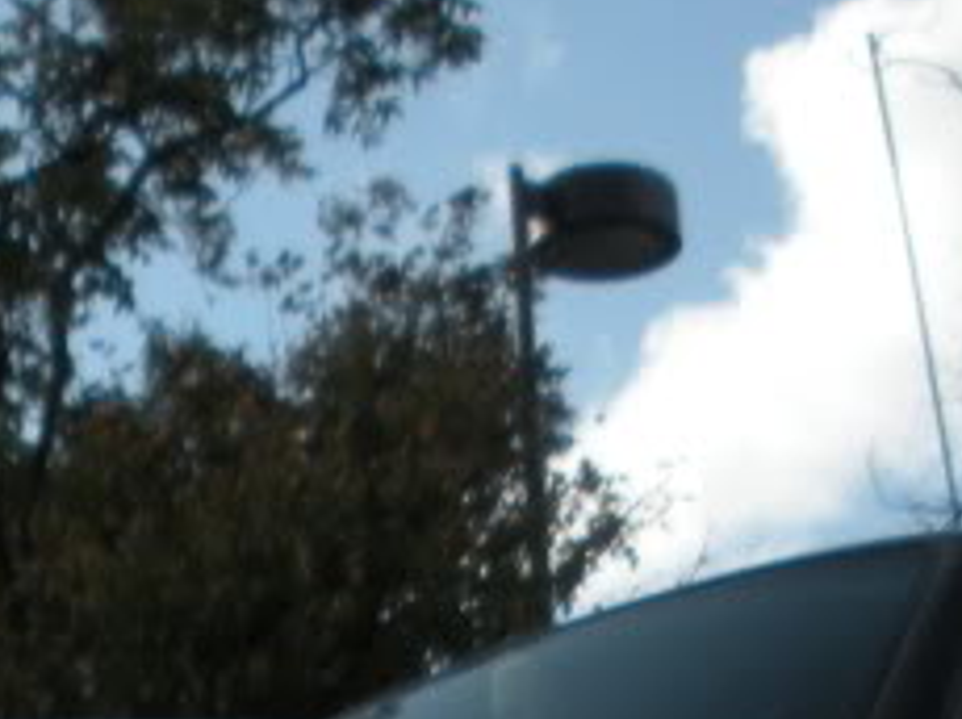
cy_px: 1104
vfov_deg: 9.2
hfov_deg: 12.6
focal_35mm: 156
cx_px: 171
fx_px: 4331
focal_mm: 6.3
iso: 64
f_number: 3.5
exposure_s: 1/725
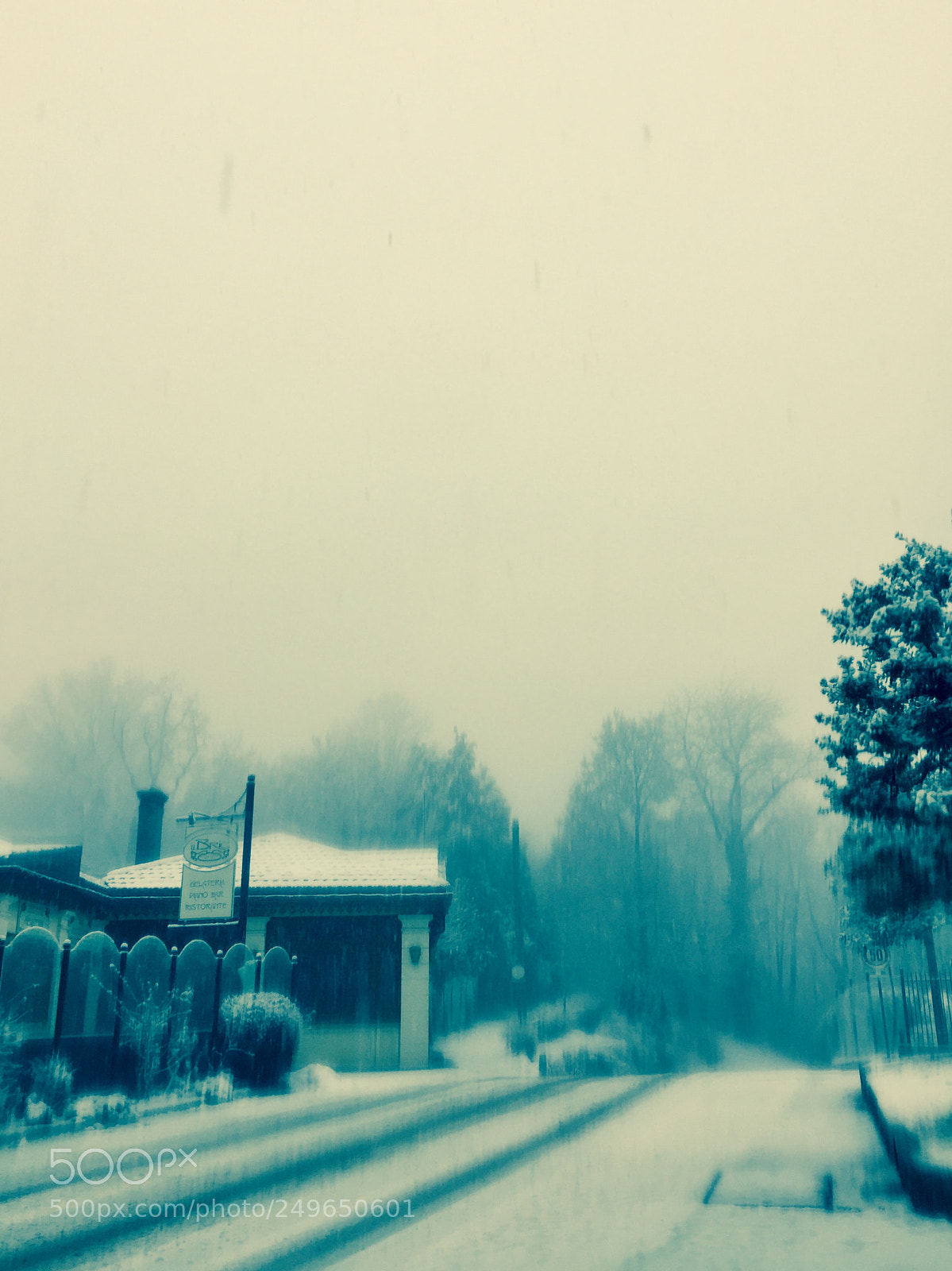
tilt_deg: +20.0
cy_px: 636
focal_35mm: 29
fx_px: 1064
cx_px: 476
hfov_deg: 48.2
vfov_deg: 61.7
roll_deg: -1.5
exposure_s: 1/117
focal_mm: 4.15
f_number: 2.2
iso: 32
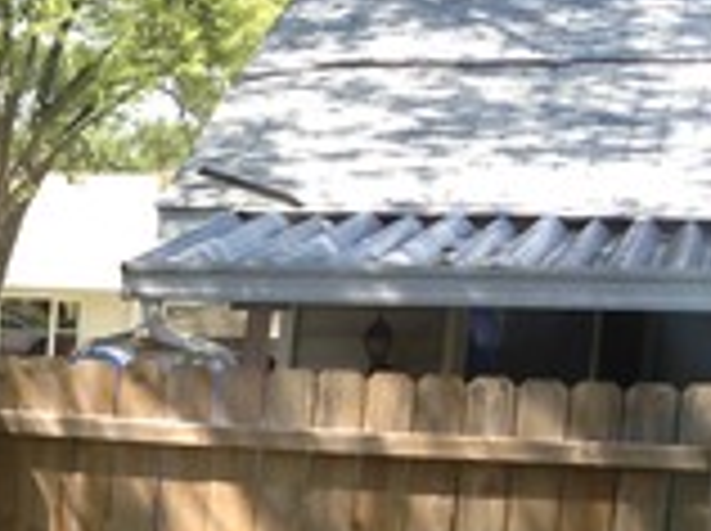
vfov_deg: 10.8
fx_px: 2748
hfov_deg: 13.6
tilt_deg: -12.4
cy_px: 688
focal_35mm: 134
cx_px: -436
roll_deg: -1.4
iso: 50
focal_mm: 4.12
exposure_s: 1/245
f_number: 2.4
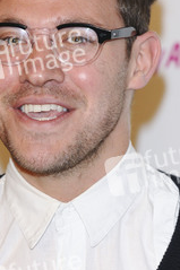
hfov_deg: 5.9
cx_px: 61
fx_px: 1735
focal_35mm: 231
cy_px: 113
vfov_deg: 8.9
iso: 640
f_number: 4.5
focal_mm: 92
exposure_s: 1/160
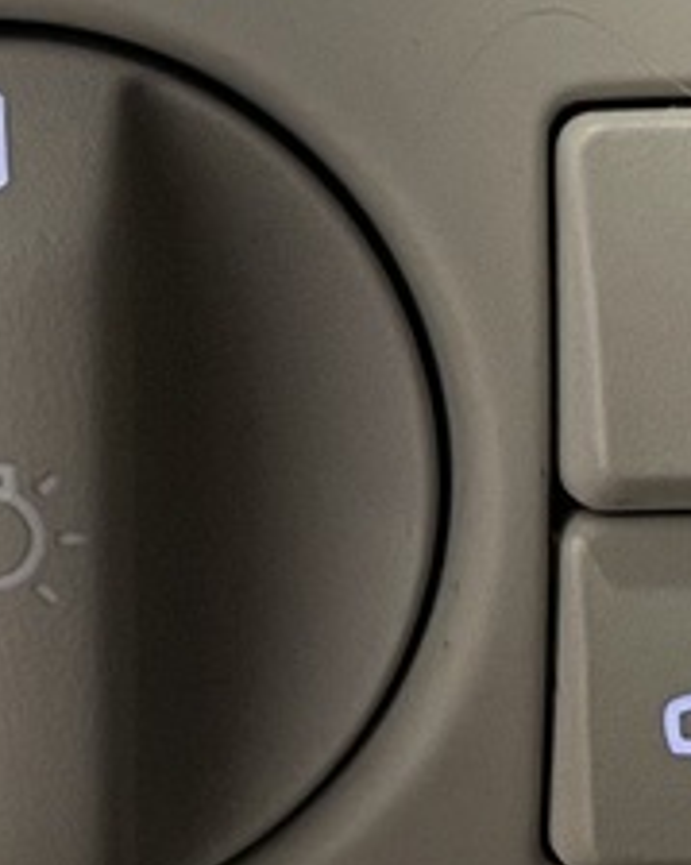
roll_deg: +1.6
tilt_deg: -11.9
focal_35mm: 163
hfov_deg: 9.4
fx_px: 4170
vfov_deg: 11.8
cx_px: 108
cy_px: 749
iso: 250
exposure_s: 1/50
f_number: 1.6
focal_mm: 4.2
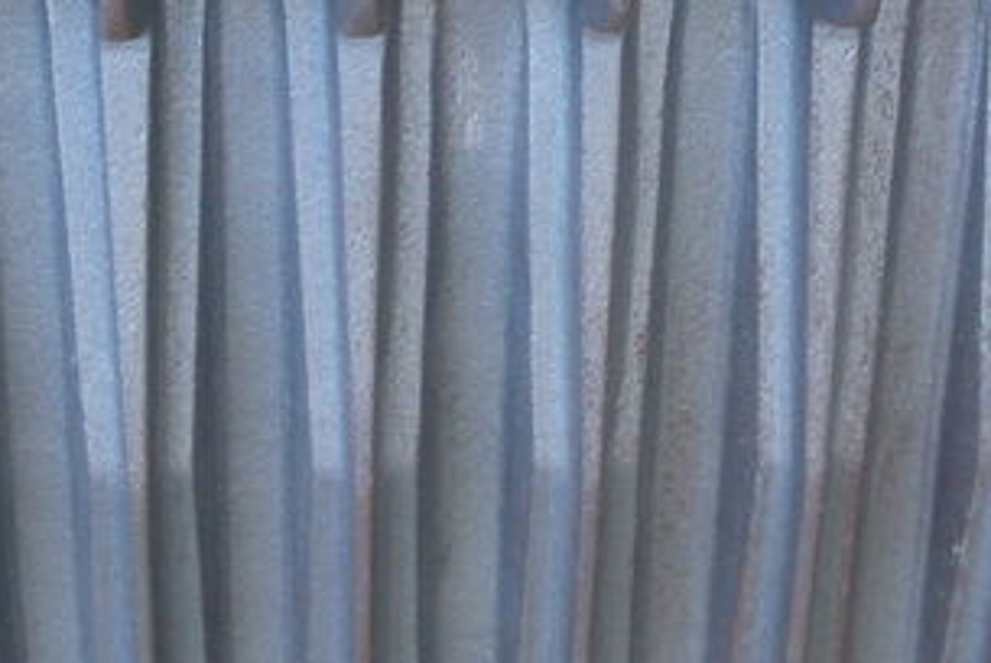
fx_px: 3003
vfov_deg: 12.5
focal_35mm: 109
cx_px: 361
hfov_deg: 18.7
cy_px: 16
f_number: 3.1
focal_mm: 5.8
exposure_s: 1/20
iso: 125
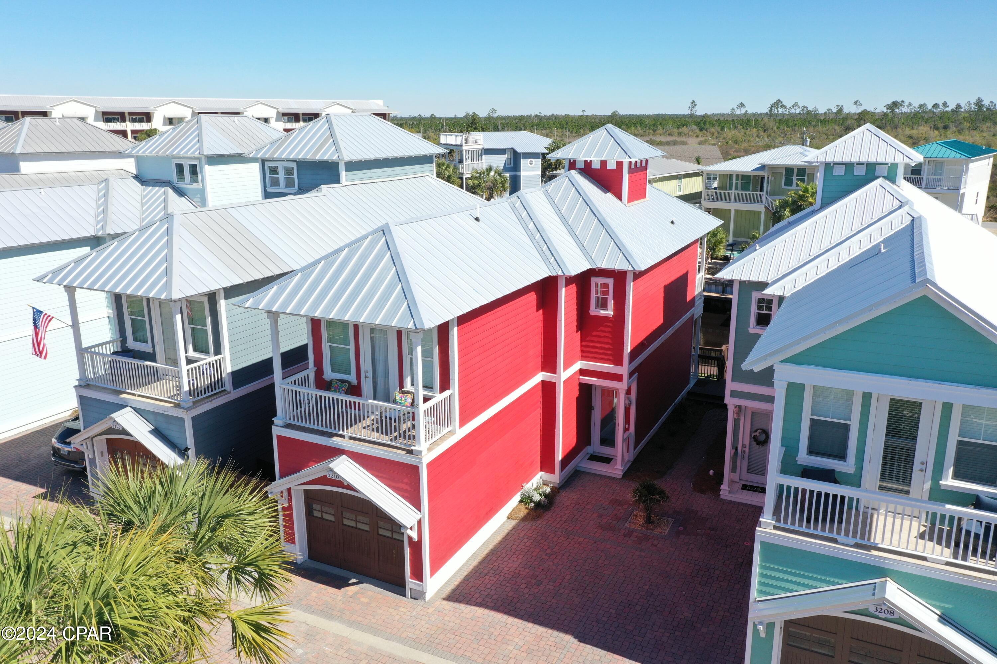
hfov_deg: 65.5
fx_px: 775
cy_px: 332
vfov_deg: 46.4
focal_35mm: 28
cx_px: 498
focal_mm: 10.26
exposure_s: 1/400
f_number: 5.6
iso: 100
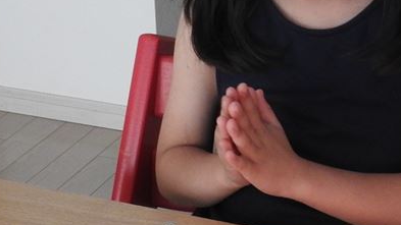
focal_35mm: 126
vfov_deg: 9.6
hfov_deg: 16.8
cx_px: 358
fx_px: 1340
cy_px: 68
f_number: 3.8
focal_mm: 7.2
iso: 400
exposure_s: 1/15
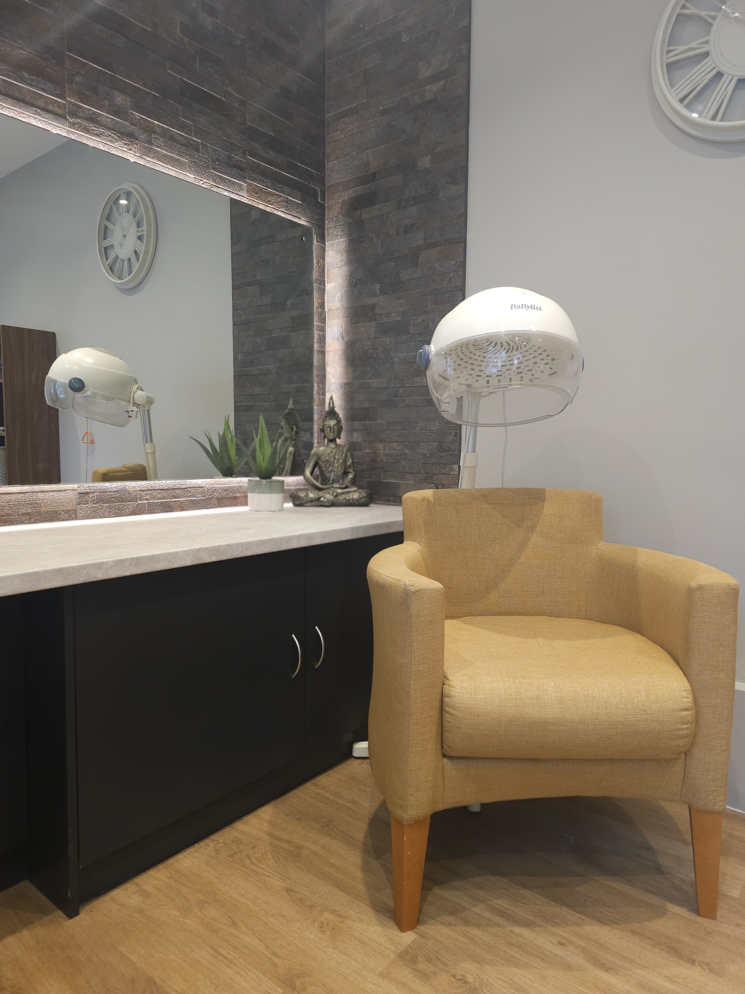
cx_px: 372
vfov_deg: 73.9
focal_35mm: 23
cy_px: 497
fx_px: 660
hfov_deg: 58.9
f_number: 1.7
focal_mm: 6.3
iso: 160
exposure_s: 1/50
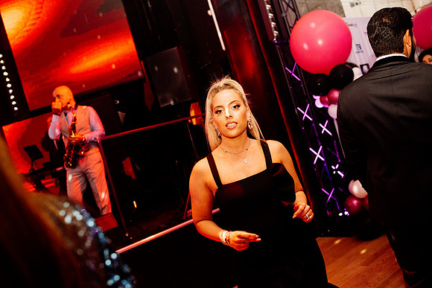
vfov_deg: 37.9
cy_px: 144
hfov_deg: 54.4
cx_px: 216
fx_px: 420
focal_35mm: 35
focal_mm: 35
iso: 2000
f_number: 2.8
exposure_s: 1/200
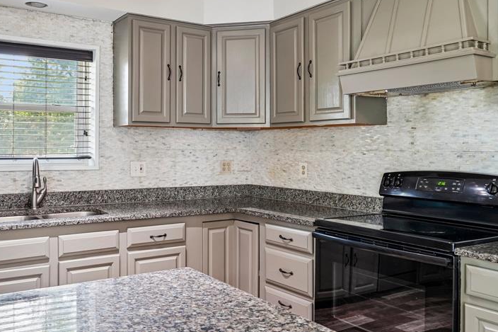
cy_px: 164
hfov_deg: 57.9
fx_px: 443
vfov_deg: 41.1
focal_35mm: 32
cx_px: 184
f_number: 8
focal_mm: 22
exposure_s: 1/5
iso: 400
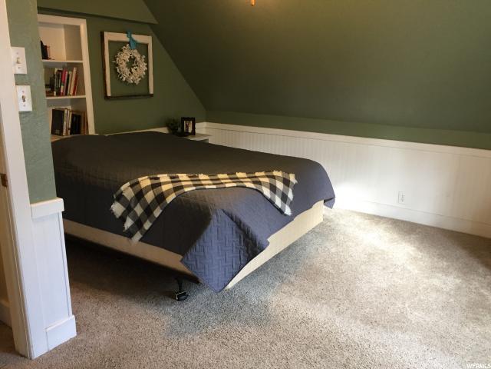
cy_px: 184
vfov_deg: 48.2
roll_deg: -1.0
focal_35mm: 29
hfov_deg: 61.7
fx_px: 411
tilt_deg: -15.7
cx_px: 246
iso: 50
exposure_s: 1/30
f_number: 2.2
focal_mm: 4.15
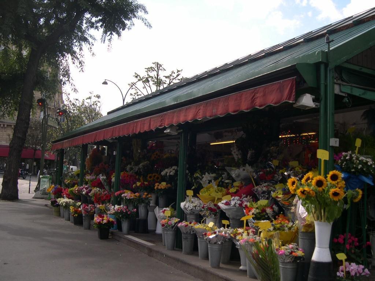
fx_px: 412
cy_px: 140
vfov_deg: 37.7
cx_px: 188
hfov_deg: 49.0
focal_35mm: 38
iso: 100
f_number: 2.8
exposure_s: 1/567
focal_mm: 8
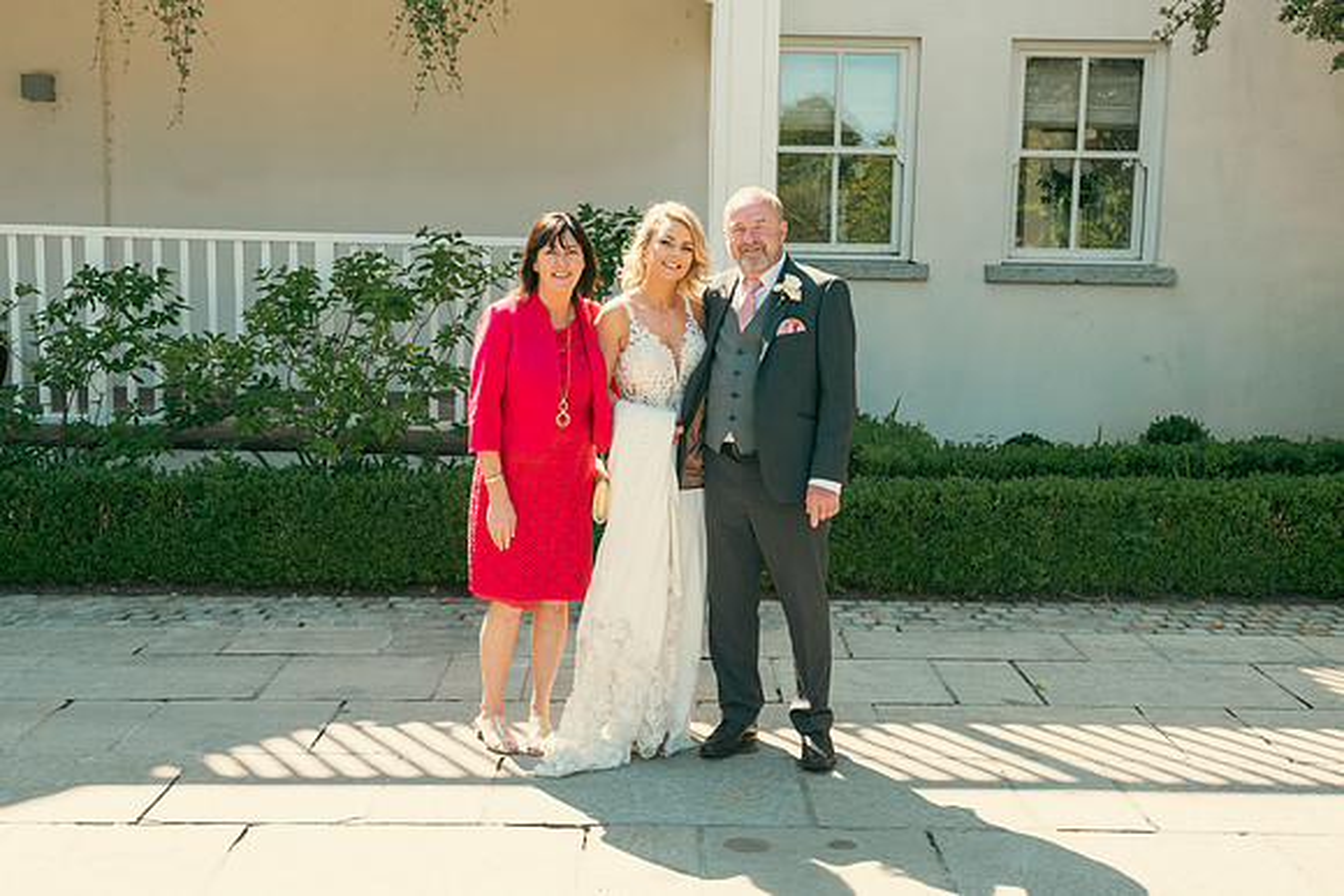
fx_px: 1568
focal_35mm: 42
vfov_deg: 31.9
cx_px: 672
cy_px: 448
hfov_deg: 46.4
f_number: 7.1
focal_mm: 42
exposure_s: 1/250
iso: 250
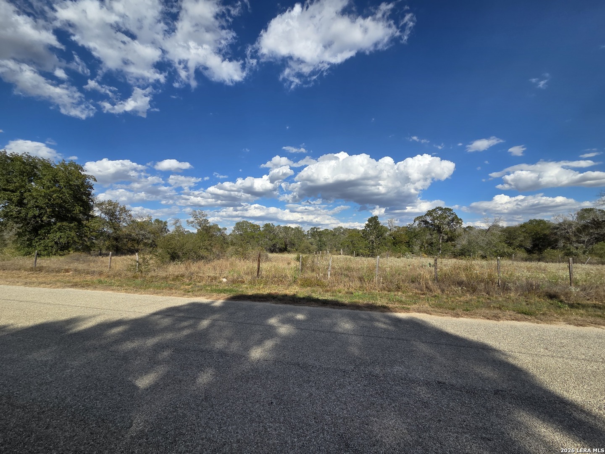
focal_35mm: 13
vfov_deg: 89.9
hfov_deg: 106.2
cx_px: 302
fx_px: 227
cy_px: 227
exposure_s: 1/2586
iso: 50
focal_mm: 2.2
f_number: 2.2
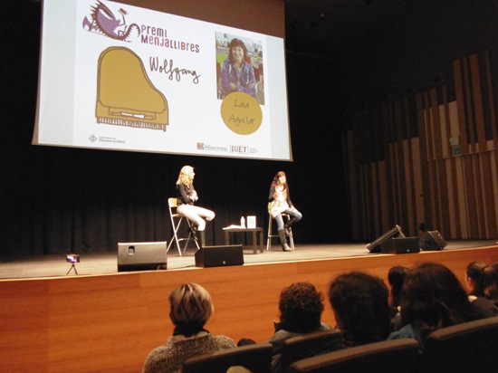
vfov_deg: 48.2
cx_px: 249
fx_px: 417
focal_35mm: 29
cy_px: 186
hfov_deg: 61.7
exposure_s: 1/15
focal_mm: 5.3
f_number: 3.2
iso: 800
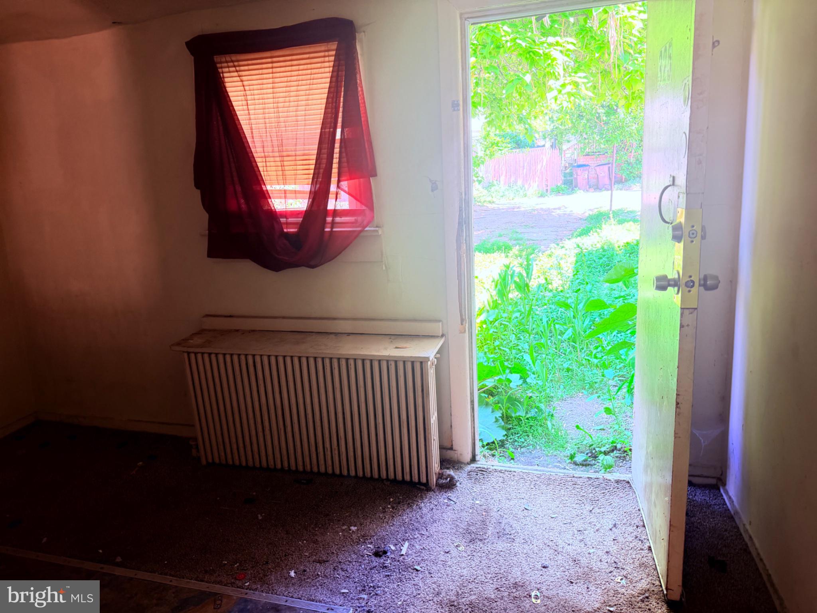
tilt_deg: -13.2
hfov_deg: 71.6
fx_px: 566
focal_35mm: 24
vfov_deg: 56.8
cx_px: 408
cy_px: 306
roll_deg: +4.1
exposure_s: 1/60
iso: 320
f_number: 1.78
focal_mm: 6.76
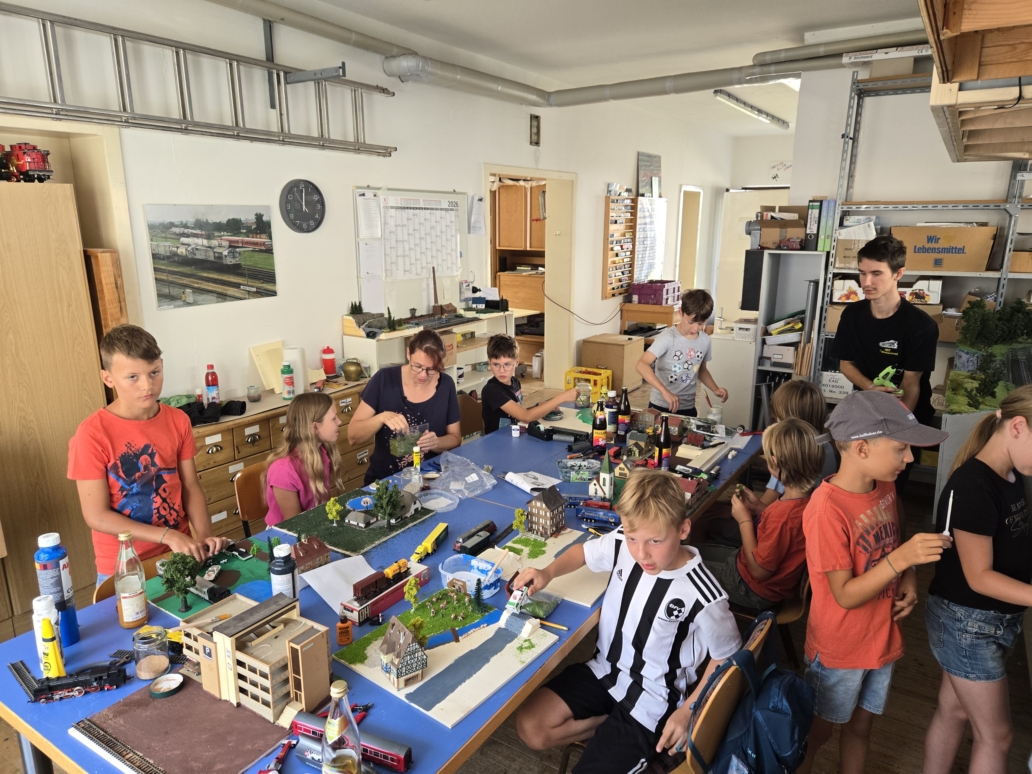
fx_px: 686
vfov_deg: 58.9
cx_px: 516
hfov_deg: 73.9
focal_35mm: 23
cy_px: 387
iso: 200
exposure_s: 1/180
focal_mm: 5.4
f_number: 1.8
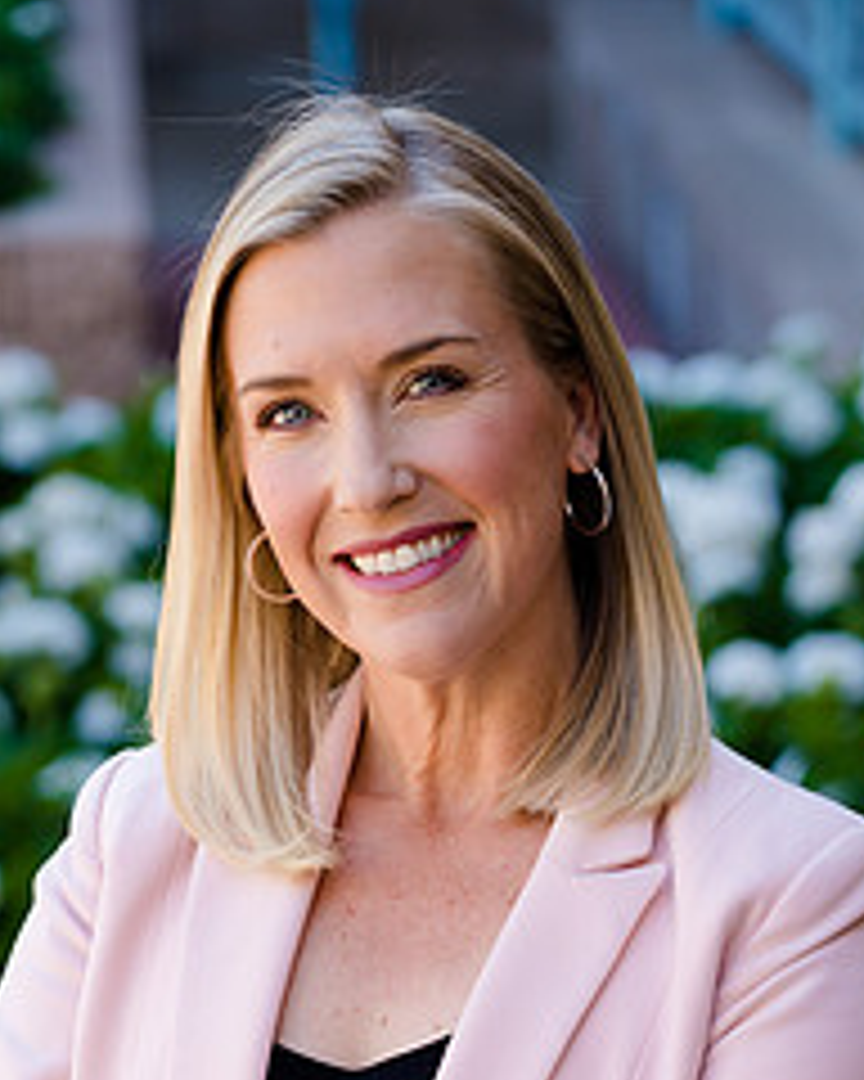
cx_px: 382
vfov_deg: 10.4
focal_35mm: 185
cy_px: 940
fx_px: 5913
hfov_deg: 8.4
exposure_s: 1/200
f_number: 4
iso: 200
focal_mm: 105
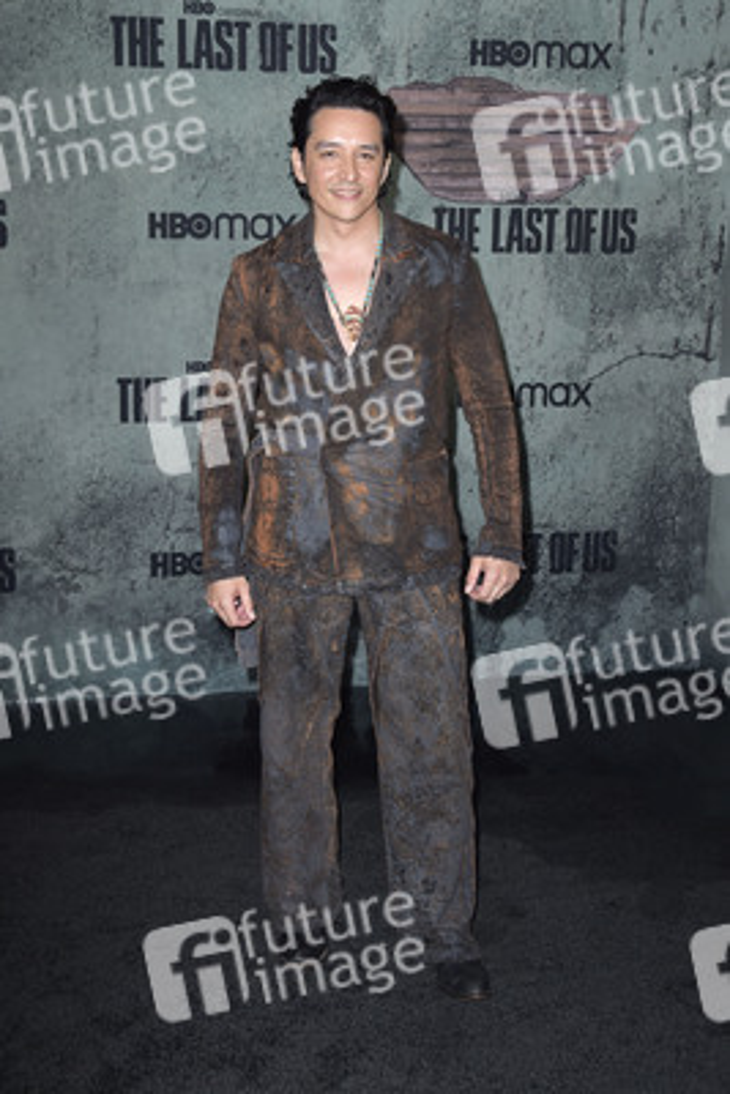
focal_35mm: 45
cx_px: 365
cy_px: 547
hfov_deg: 29.9
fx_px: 1367
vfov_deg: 43.6
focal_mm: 45
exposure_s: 1/250
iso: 640
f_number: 6.3
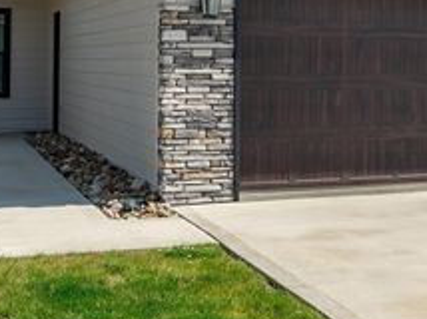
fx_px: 887
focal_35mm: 72
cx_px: 325
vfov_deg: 20.0
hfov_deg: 26.7
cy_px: 39
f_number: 5.6
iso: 500
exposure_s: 1/10000
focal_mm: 32
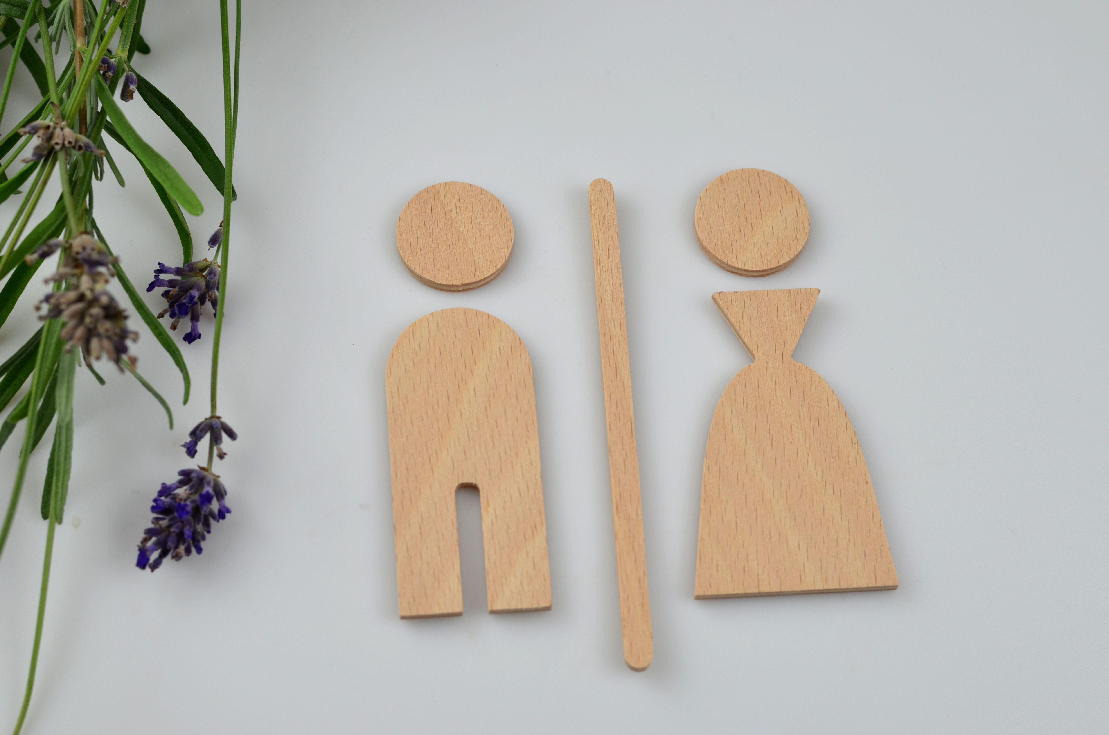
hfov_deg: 27.0
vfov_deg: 18.1
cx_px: 554
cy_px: 368
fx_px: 2306
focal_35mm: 75
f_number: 5.6
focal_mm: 50
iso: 200
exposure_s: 1/125
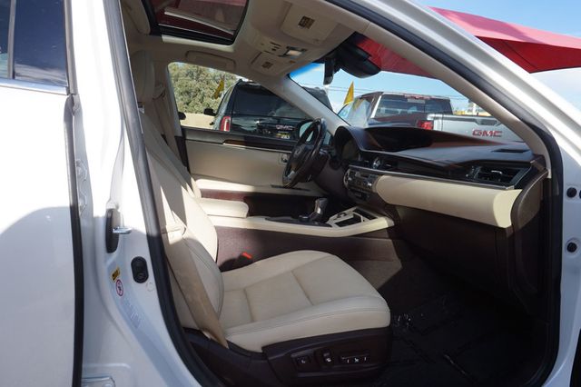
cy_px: 194
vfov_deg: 53.1
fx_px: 387
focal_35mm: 24
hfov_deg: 73.8
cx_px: 290
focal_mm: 16
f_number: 9
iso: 100
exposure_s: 1/100
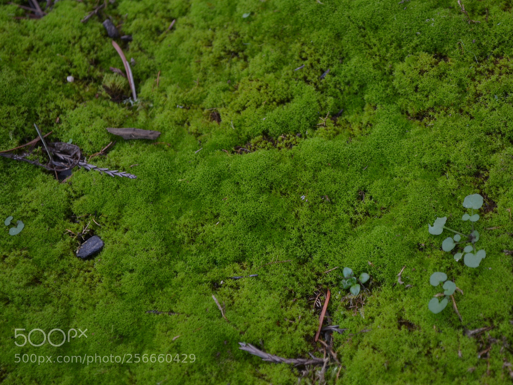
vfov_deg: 17.4
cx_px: 305
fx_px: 1260
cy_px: 179
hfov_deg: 23.0
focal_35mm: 85
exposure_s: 1/30
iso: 125
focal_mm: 48
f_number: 5.6
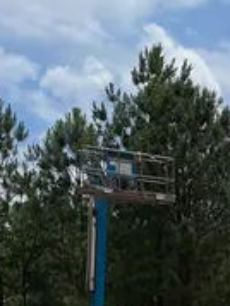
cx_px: 463
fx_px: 946
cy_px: 520
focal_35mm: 107
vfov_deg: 16.0
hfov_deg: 12.2
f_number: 1.6
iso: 50
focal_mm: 4.2
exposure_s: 1/9804
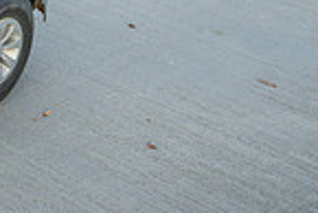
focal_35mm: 96
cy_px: -177
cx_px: -279
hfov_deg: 16.9
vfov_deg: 12.9
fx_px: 849
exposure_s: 1/320
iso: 200
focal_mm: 24
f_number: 3.2
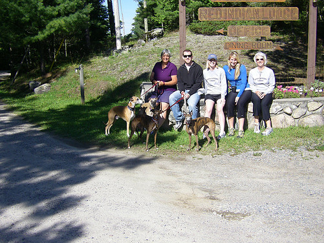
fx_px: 412
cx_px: 167
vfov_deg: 32.9
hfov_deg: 42.9
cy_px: 108
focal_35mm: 44
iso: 80
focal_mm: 6.3
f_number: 7
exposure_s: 1/200
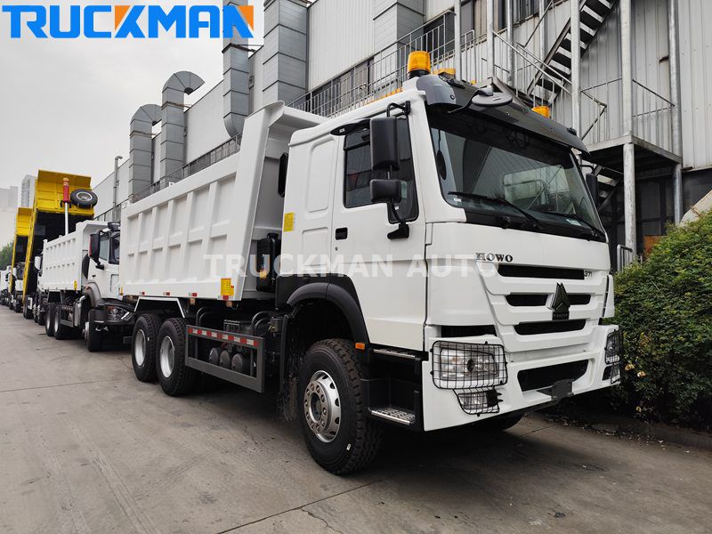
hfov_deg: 73.9
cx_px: 356
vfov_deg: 58.9
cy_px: 267
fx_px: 473
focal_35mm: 23
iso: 50
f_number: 1.65
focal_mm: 6.14
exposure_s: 1/476
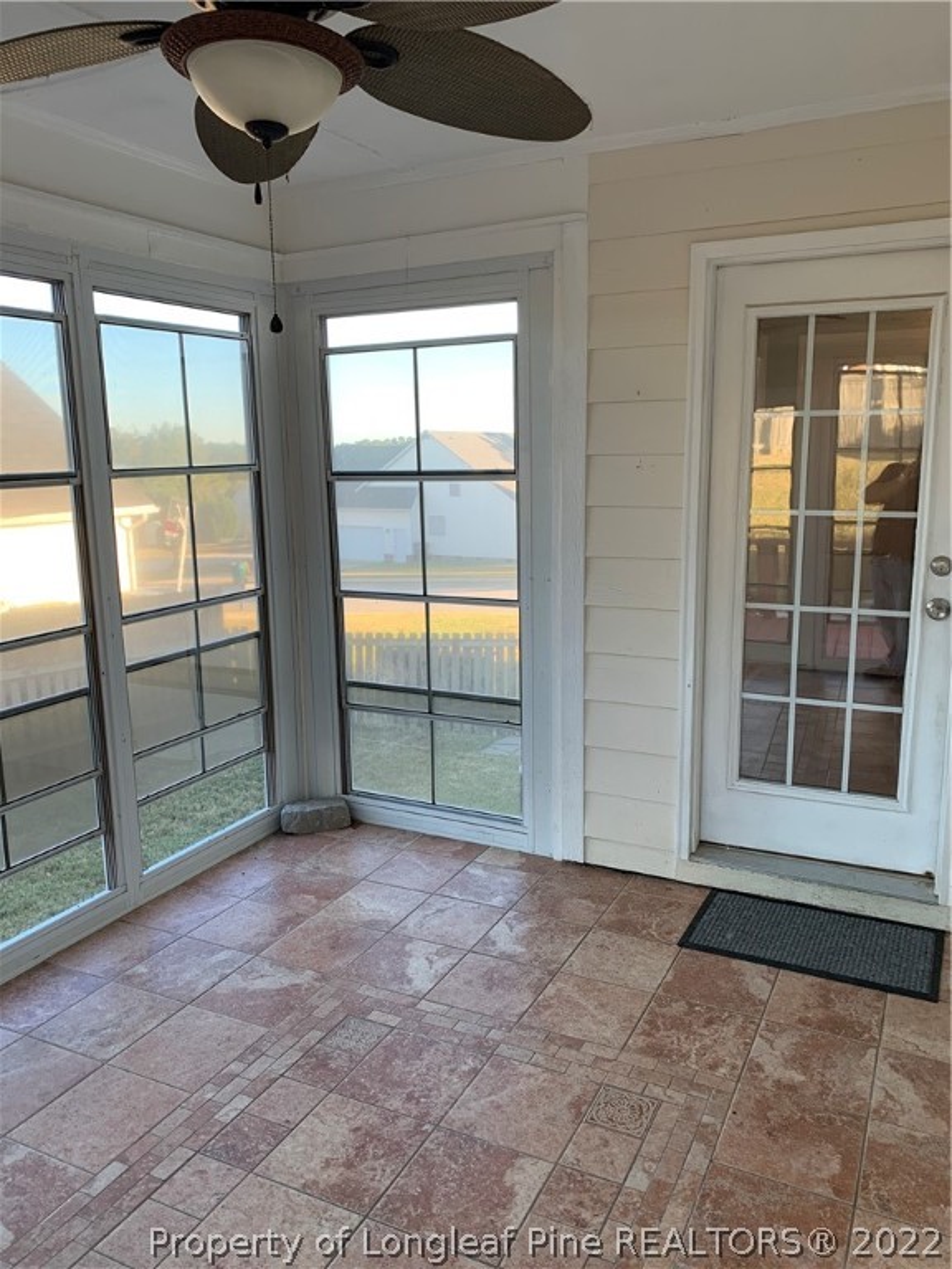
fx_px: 953
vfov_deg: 67.3
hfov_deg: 53.1
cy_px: 634
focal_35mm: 26
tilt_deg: -10.1
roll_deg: +1.8
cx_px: 476
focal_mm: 4.25
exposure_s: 1/121
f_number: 1.8
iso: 50
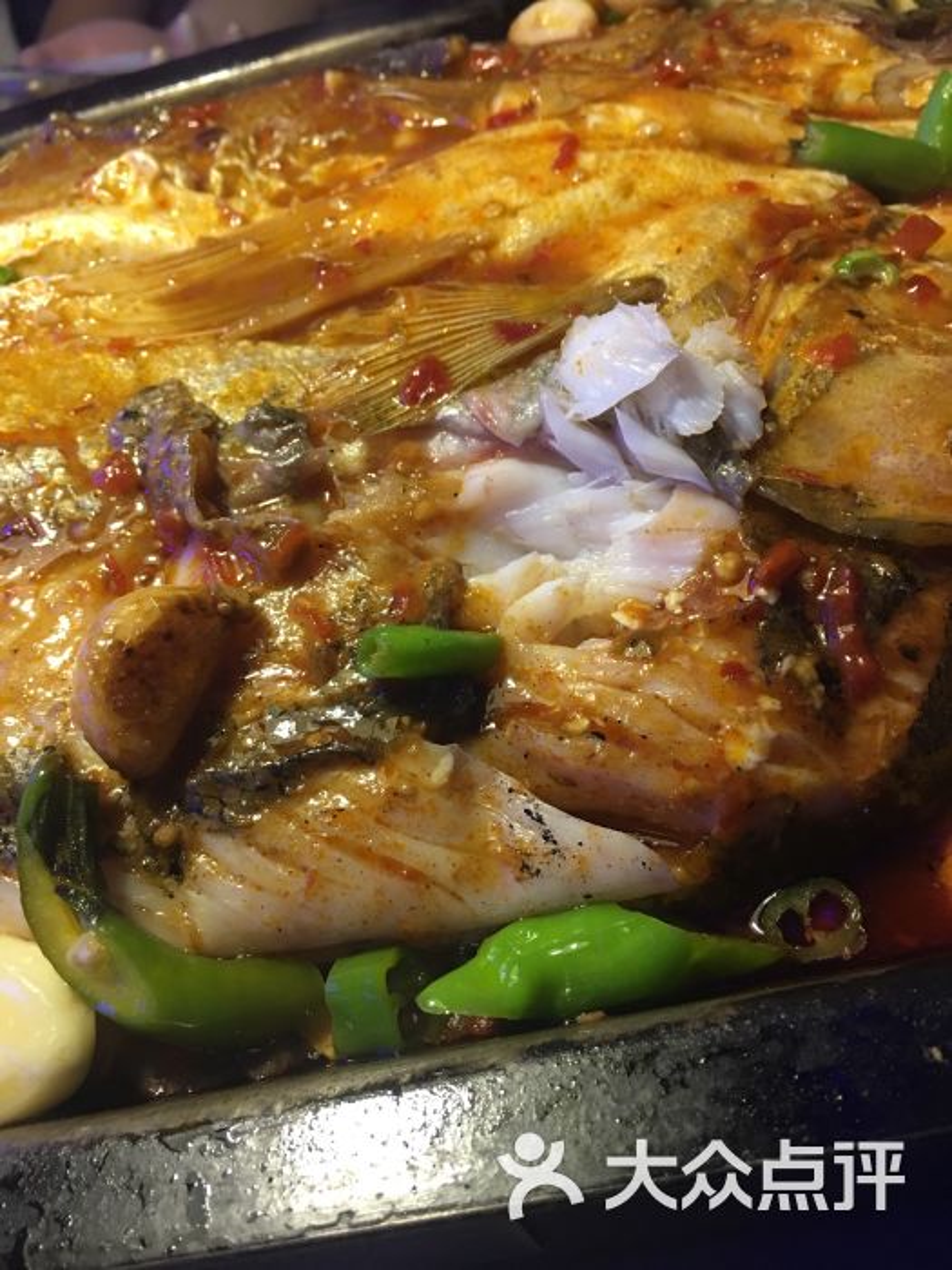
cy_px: 635
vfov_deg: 61.7
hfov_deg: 48.2
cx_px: 476
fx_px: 1063
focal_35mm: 29
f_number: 2.2
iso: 64
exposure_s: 1/17
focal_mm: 4.15
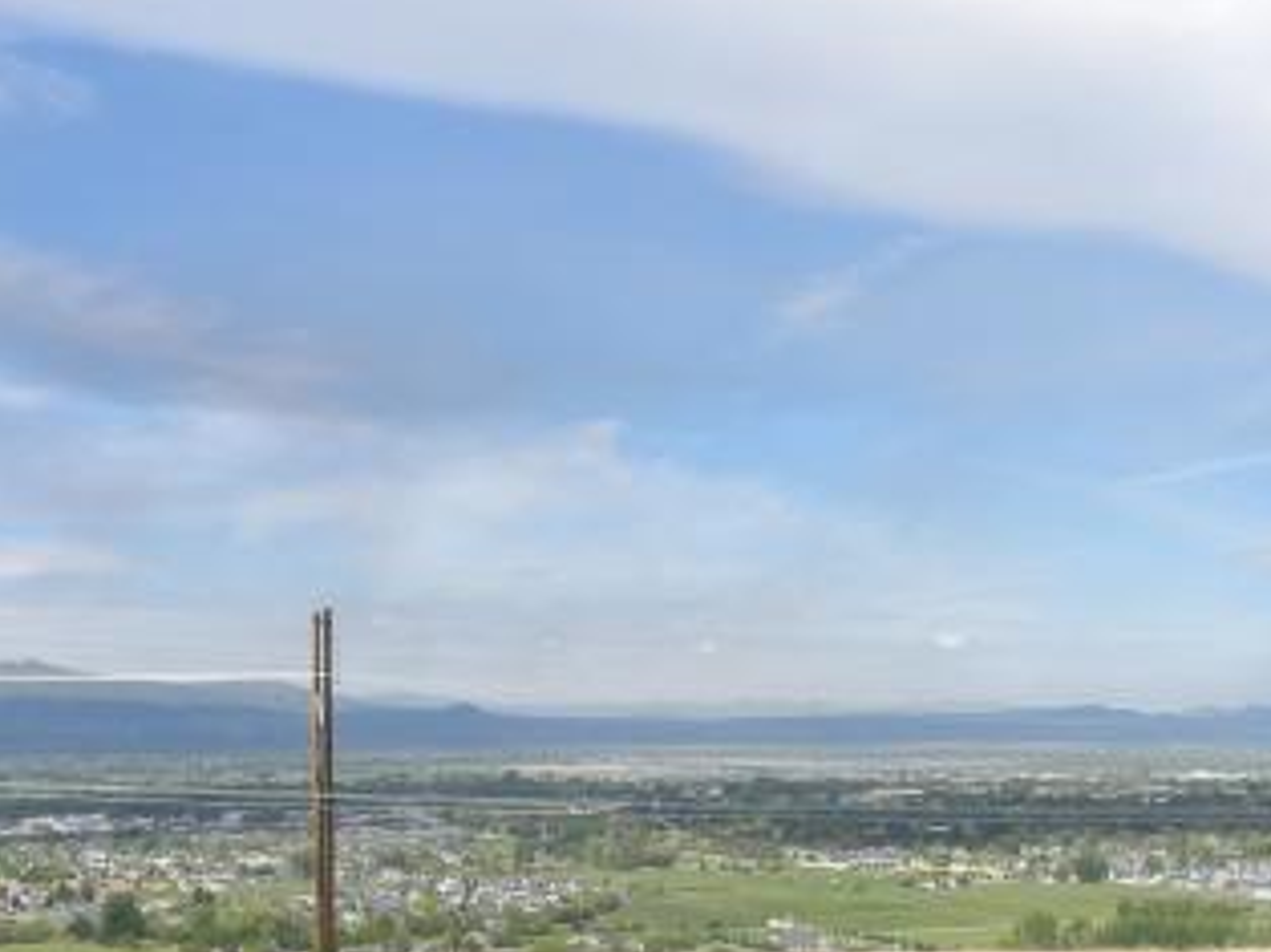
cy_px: 814
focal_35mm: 53
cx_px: 891
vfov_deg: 26.8
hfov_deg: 35.7
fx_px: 1945
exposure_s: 1/310
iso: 64
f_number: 5.6
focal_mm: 4.6
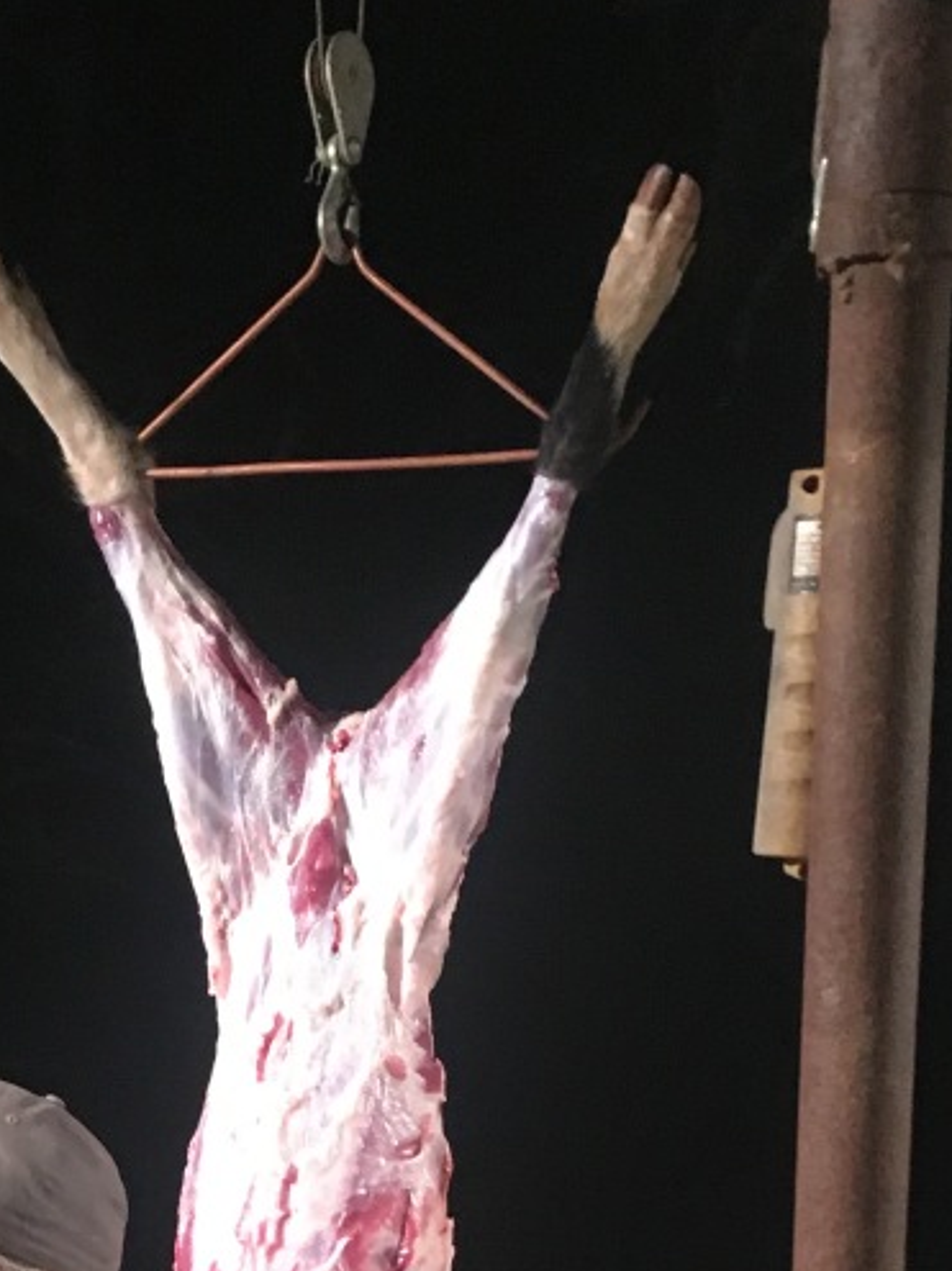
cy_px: 1606
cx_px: 277
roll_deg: +1.9
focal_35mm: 80
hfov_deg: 18.3
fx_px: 2935
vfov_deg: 22.2
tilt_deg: -12.9
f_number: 2.2
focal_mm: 4.15
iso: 200
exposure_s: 1/20
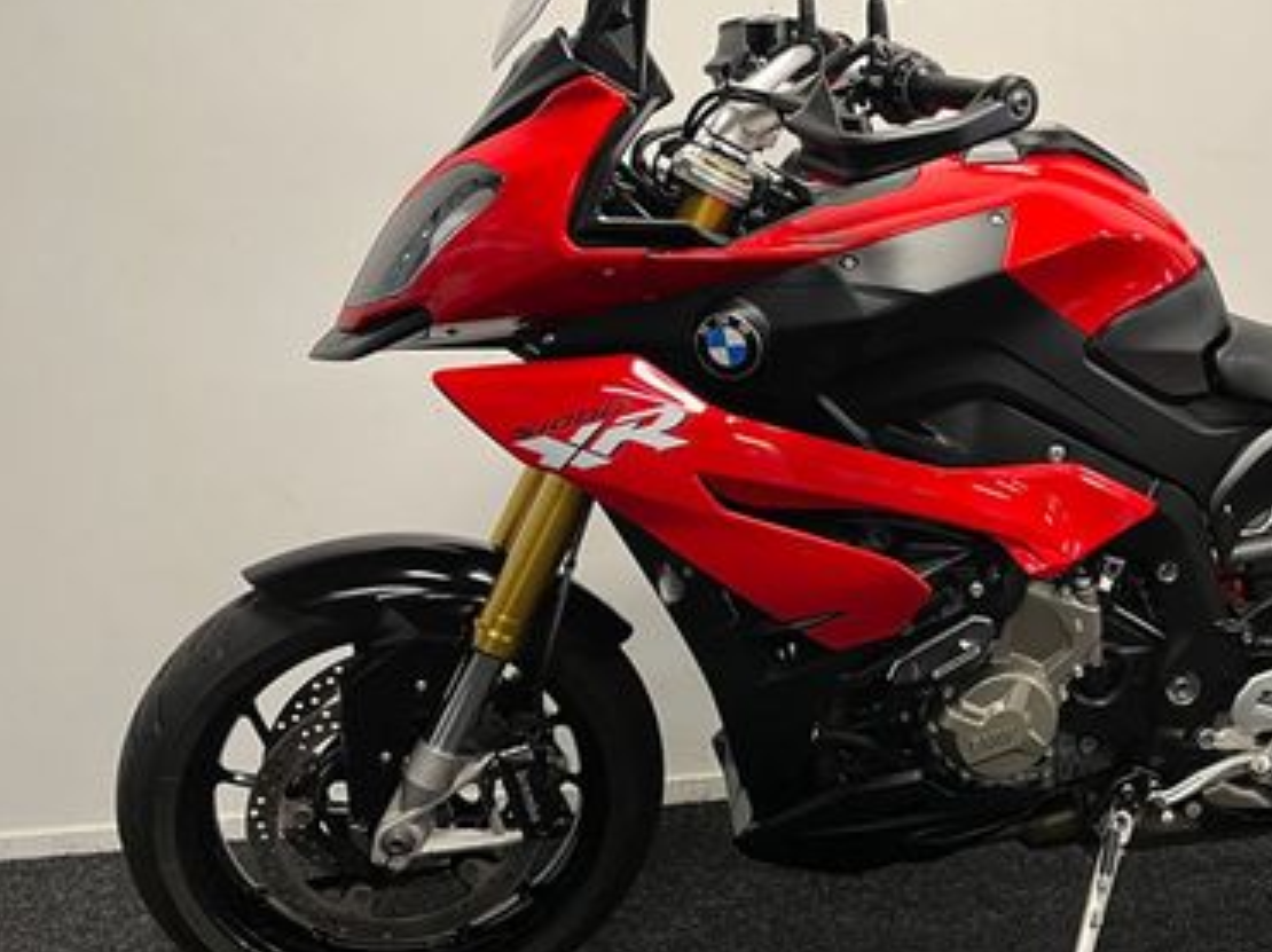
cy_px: 474
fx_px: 1652
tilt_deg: -9.8
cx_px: 1028
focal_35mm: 45
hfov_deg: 40.3
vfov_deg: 32.1
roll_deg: -0.4
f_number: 1.6
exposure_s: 1/50
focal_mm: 5.1
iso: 100
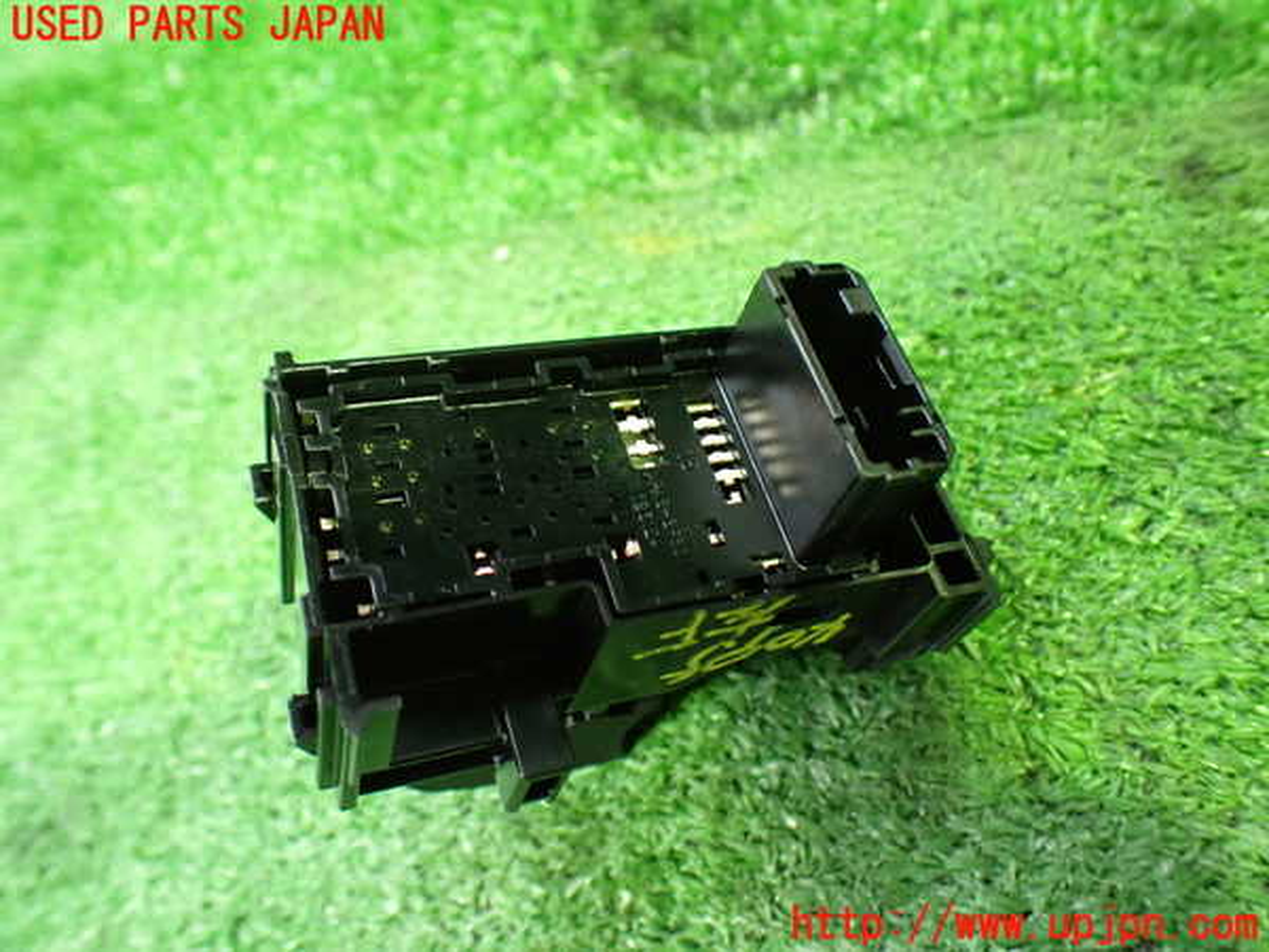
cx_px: 634
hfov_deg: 60.0
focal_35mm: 30
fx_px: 1100
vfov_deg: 46.8
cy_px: 476
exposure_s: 1/30
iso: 1000
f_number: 2.3
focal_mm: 5.4
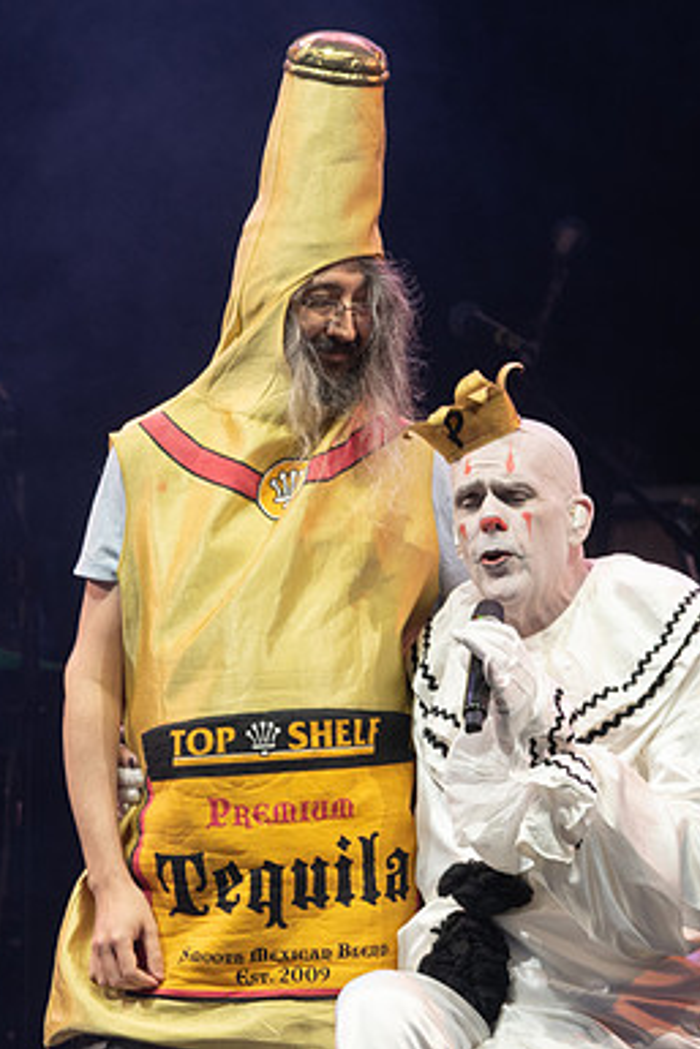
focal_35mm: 1183
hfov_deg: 1.2
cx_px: 330
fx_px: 34470
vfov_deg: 1.7
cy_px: 546
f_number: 6.3
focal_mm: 600
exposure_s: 1/320
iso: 640
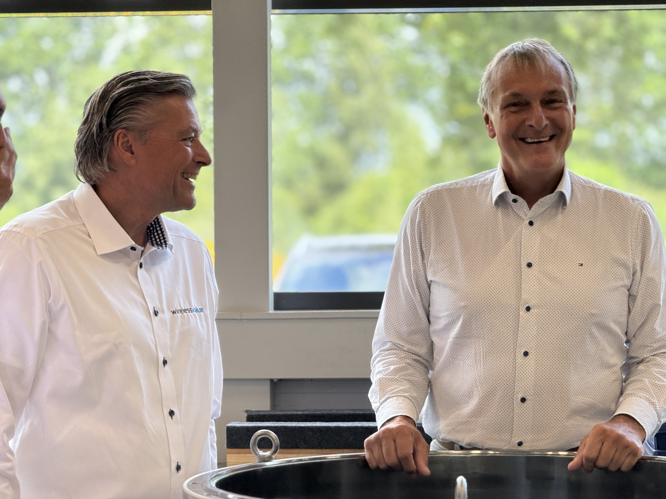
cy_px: 250
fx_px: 2309
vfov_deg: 12.3
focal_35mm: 120
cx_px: 333
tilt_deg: +0.6
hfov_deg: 16.4
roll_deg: +1.0
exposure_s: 1/100
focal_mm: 15.66
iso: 50
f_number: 2.8
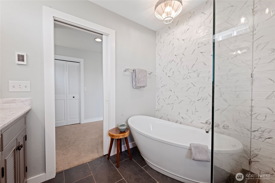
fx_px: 107
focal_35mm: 14
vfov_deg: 81.2
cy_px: 92
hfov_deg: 104.3
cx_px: 138
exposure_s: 1/8
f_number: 9
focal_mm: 14
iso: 400
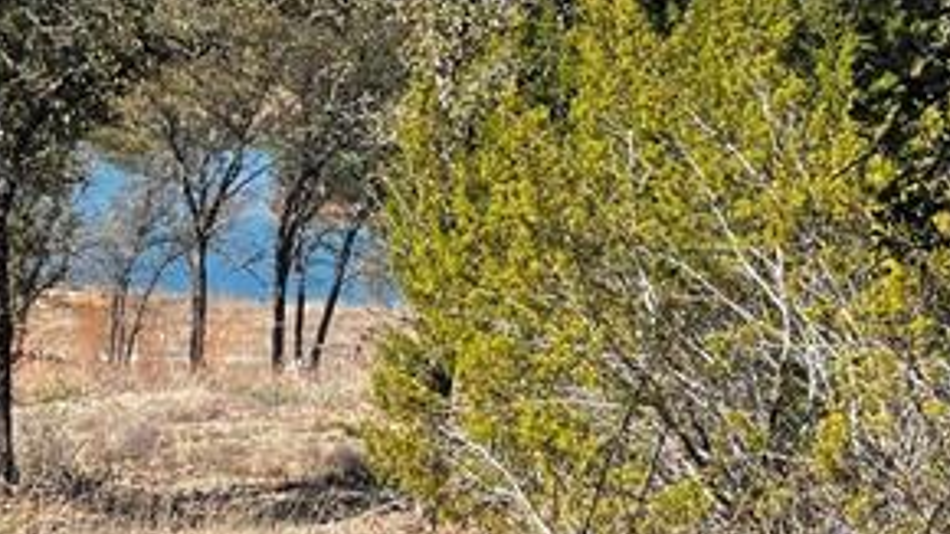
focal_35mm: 100
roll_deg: -0.4
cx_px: 177
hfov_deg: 21.1
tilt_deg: -7.8
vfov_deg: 12.1
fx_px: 2519
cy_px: 308
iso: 50
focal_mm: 5.1
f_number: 1.6
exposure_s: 1/1862
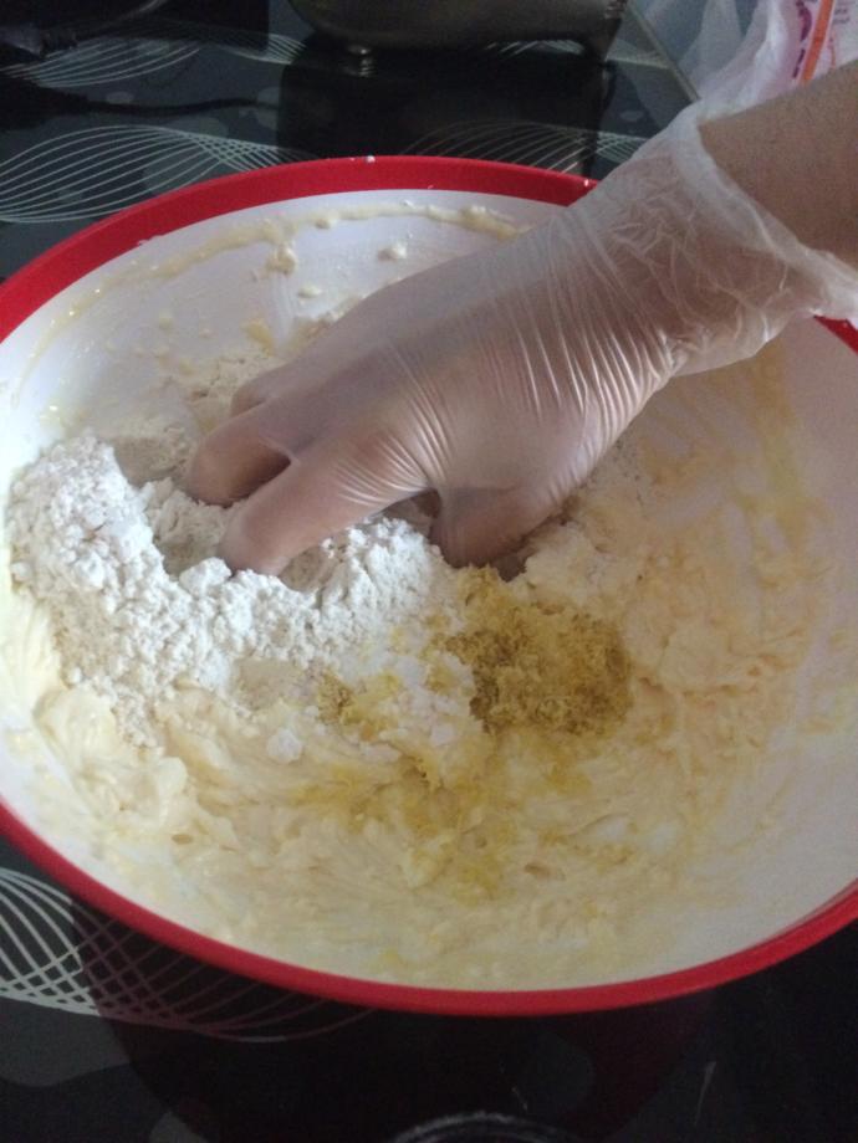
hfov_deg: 48.2
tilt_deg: -51.1
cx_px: 429
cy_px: 572
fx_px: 958
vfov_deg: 61.7
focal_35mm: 29
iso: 400
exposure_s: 1/17
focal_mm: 4.15
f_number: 2.2
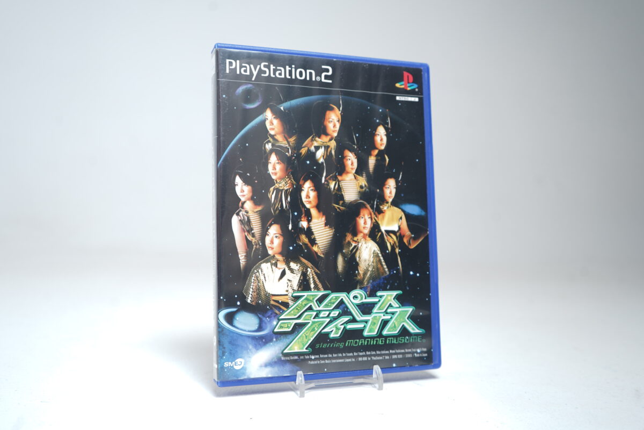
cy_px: 215
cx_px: 322
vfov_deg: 41.1
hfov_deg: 58.7
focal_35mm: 32
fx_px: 572
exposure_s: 1/2.5
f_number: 5
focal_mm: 32
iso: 64
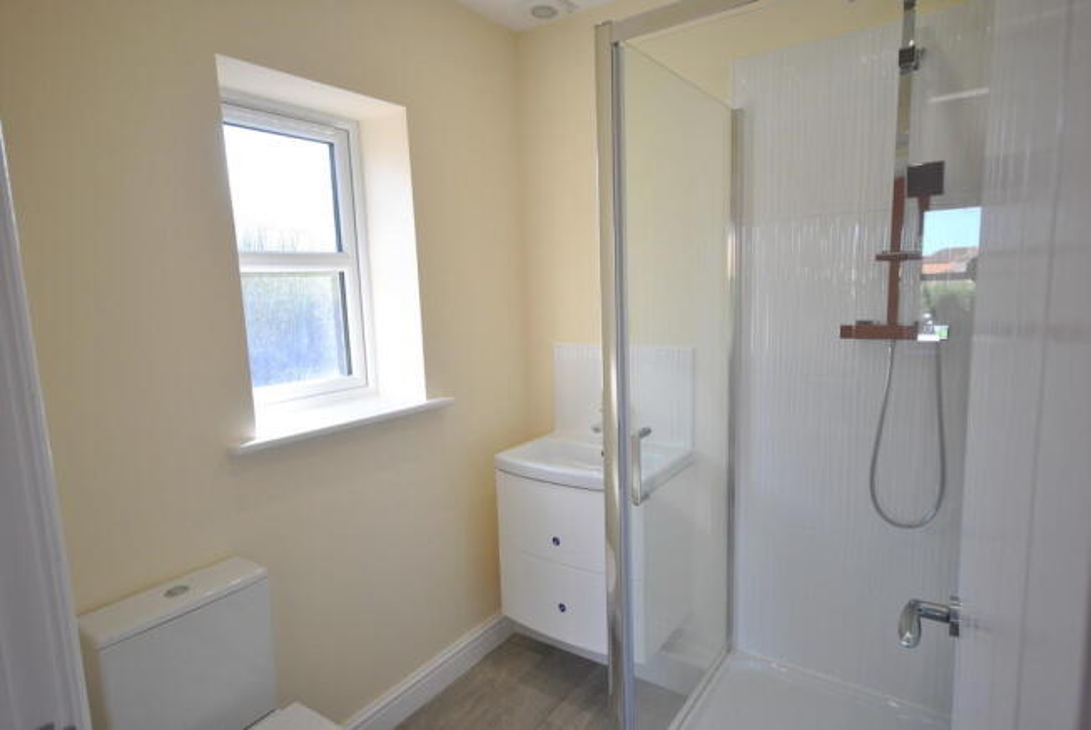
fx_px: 637
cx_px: 546
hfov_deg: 81.1
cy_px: 365
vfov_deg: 59.6
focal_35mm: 21
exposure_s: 1/50
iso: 200
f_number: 4.8
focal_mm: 14
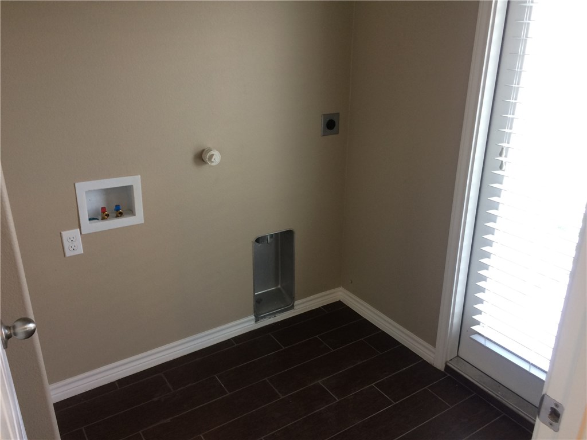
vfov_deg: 48.2
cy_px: 220
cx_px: 294
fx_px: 492
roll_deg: -1.8
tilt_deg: -22.8
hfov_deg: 61.7
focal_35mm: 29
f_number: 2.2
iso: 64
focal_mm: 4.15
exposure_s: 1/30
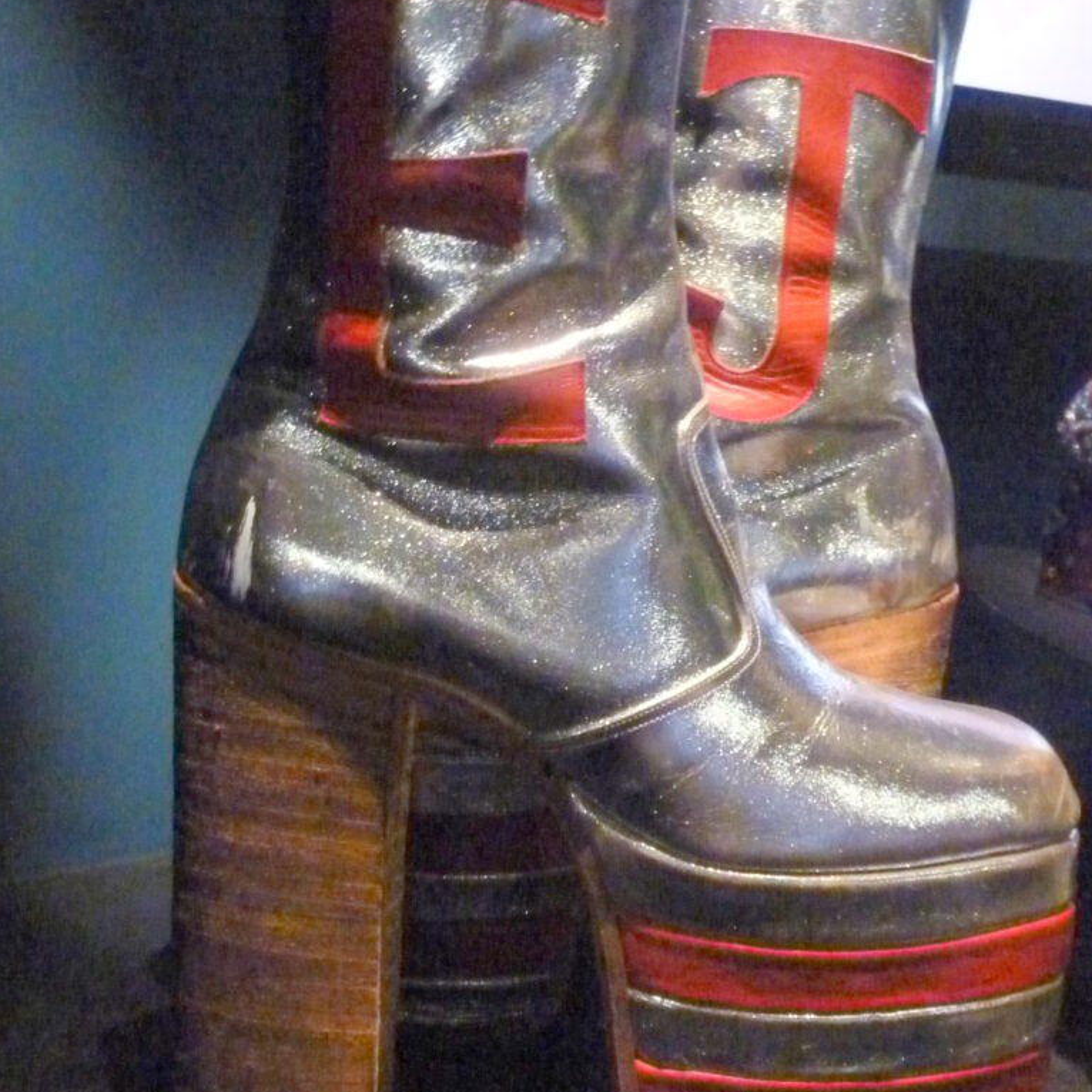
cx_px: 546
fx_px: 1392
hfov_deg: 42.8
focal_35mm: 39
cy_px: 463
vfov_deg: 42.7
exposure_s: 1/6
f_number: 3.6
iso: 1600
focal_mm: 5.9
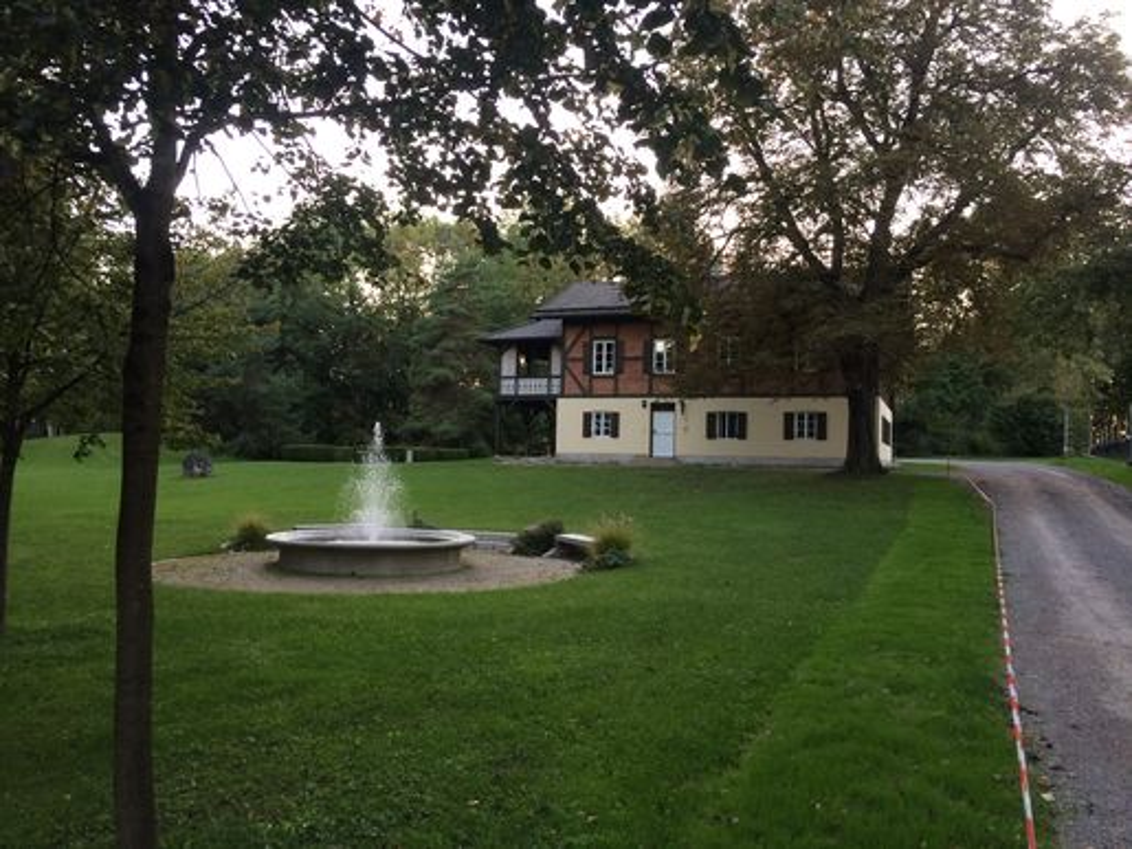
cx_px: 566
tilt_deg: +1.8
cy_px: 424
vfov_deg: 48.2
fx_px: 948
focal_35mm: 29
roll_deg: -1.2
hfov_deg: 61.7
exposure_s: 1/33
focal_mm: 4.15
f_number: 2.2
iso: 40
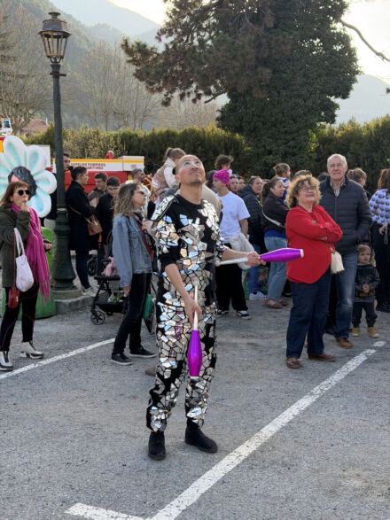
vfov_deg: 39.7
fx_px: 721
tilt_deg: -6.6
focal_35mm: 48
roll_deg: +0.9
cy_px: 260
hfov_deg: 30.3
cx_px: 195
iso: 100
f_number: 1.78
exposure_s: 1/687
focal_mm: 6.76
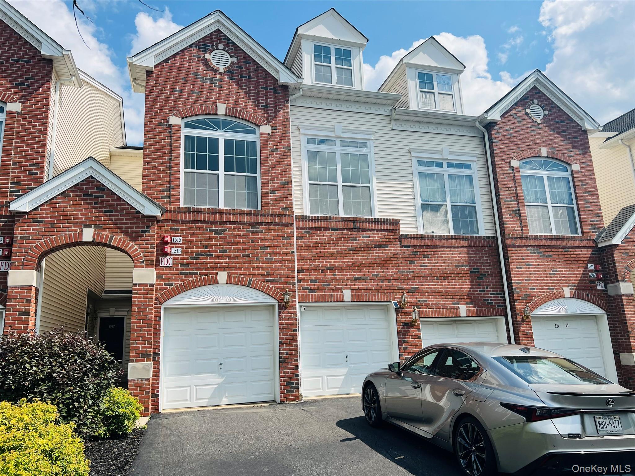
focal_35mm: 26
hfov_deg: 67.3
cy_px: 238
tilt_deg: +12.5
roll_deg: +2.5
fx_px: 477
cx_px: 318
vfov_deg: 53.1
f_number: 1.5
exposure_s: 1/4444
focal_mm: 5.7
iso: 50
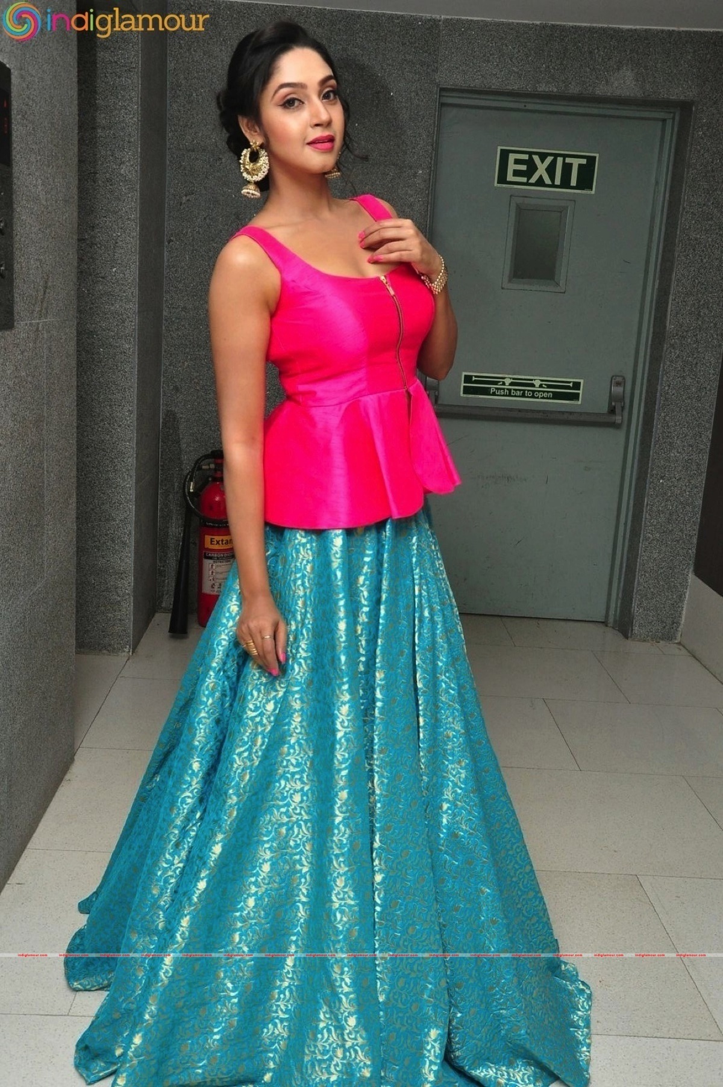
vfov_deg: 51.3
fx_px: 1132
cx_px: 362
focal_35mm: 38
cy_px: 544
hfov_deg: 35.4
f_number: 8
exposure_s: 1/125
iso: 1000
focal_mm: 25
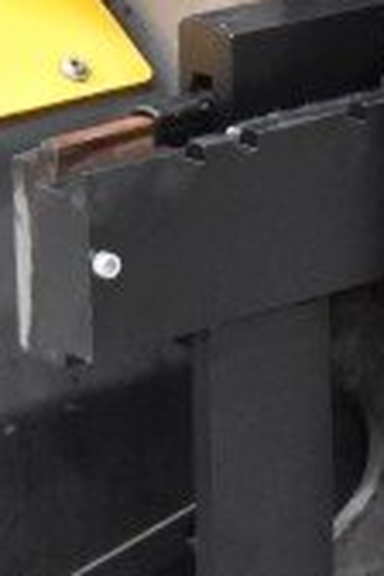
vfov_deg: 7.7
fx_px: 4297
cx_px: 590
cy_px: 106
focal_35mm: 269
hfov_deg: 5.1
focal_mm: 25
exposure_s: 1/30
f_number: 4.5
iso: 1600
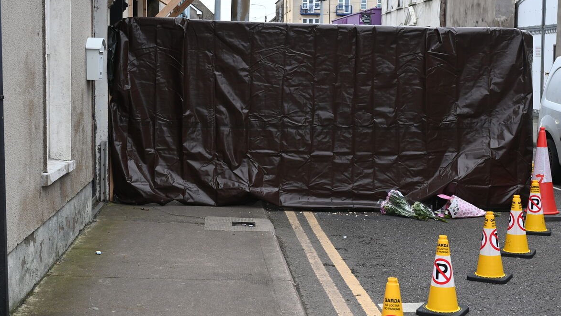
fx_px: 878
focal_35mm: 59
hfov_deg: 35.5
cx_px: 283
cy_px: 132
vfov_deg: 20.4
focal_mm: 55
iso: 1000
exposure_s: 1/200
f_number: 5
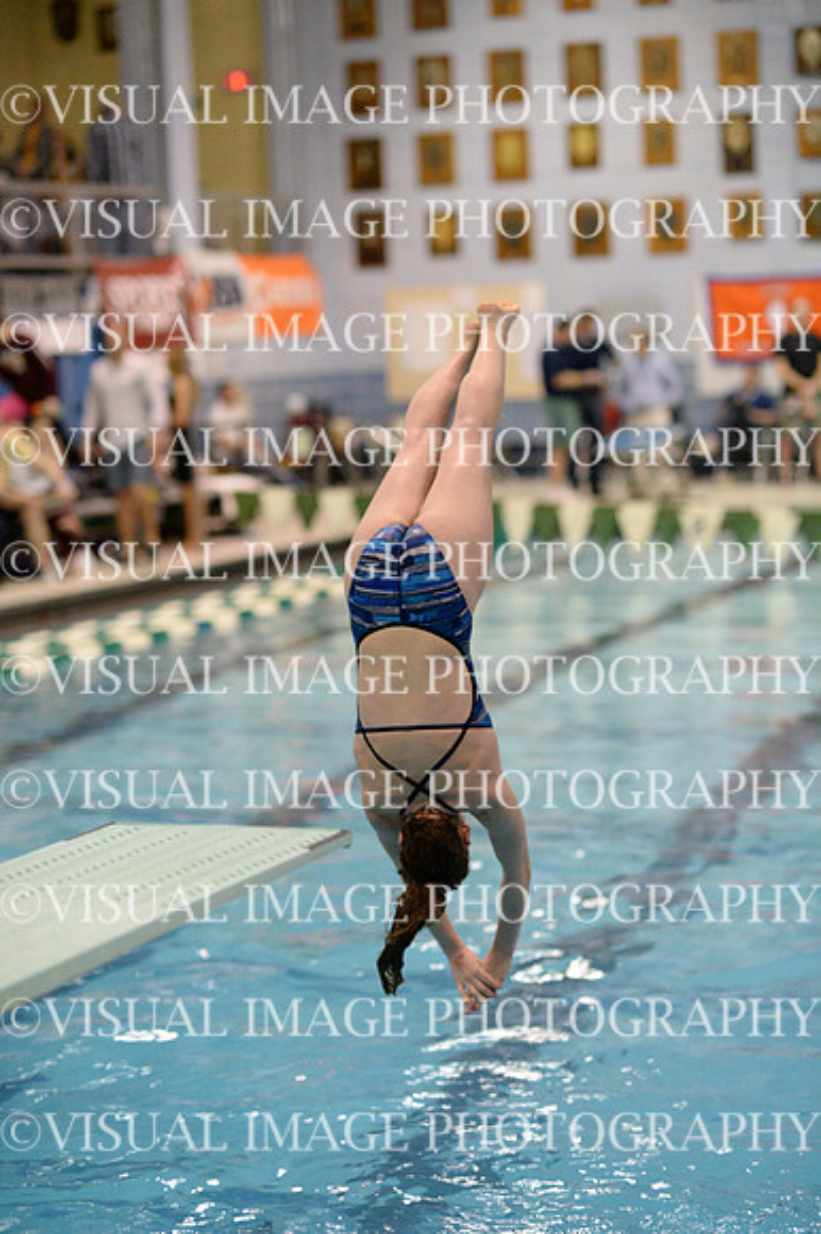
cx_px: 410
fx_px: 2911
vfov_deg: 23.9
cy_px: 617
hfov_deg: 16.1
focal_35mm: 85
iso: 6400
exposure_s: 1/1250
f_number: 2
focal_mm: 85
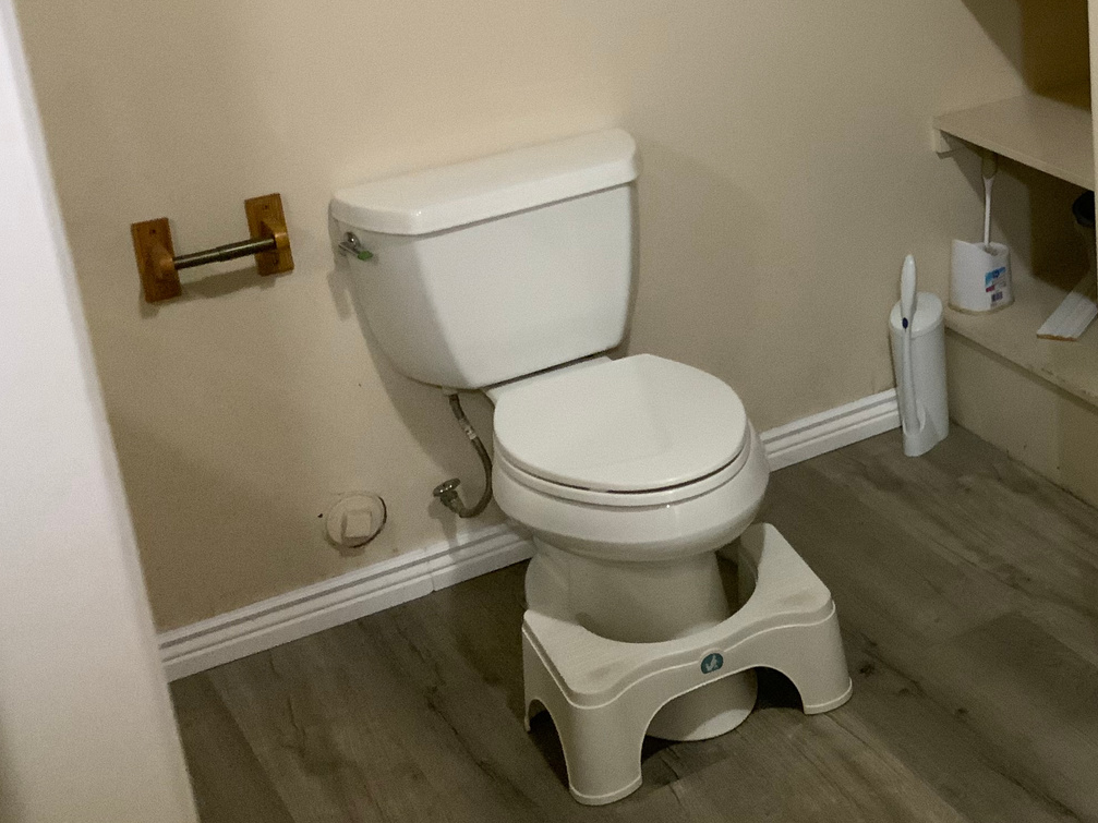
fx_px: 1871
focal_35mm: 59
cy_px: 217
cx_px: 1064
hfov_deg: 30.7
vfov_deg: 24.6
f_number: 1.8
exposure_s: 1/30
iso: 250
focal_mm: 3
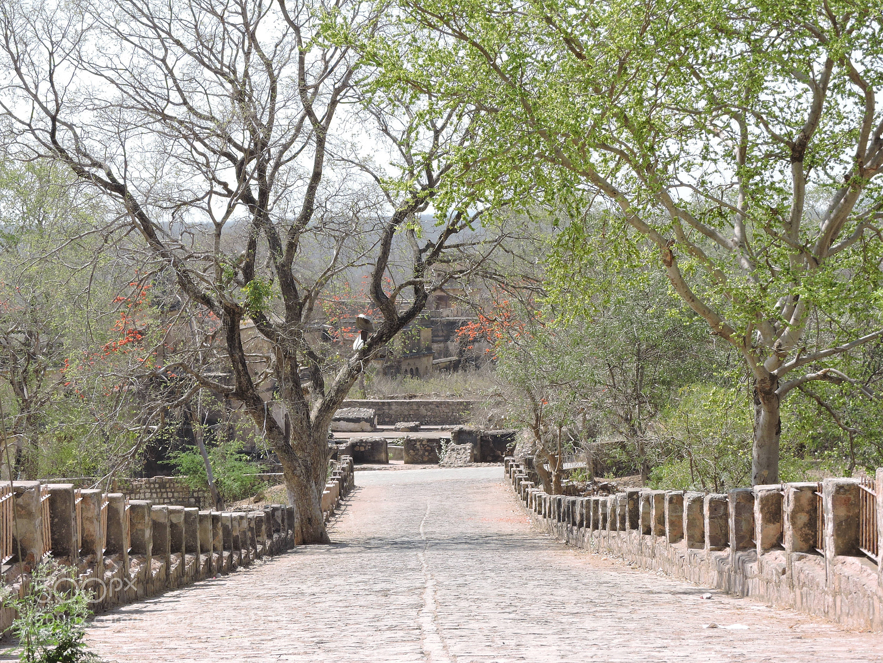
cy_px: 332
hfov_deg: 18.7
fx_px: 2678
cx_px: 442
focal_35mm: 105
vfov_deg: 14.1
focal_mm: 18.8
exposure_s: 1/250
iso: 100
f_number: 5.3
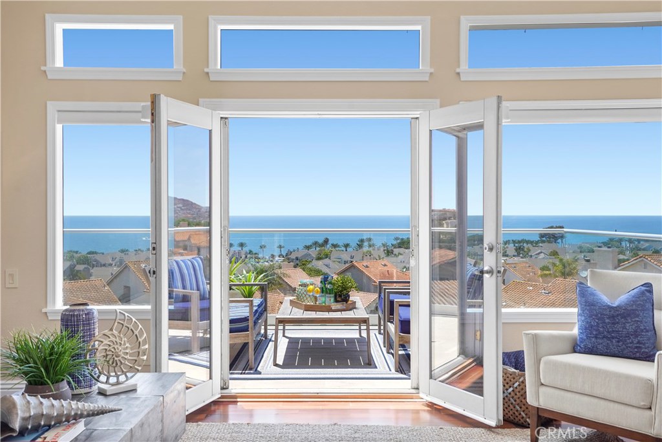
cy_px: 221
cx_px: 331
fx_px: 644
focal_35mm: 35
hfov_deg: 54.4
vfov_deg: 37.9
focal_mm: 35
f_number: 8
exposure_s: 1/60
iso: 250
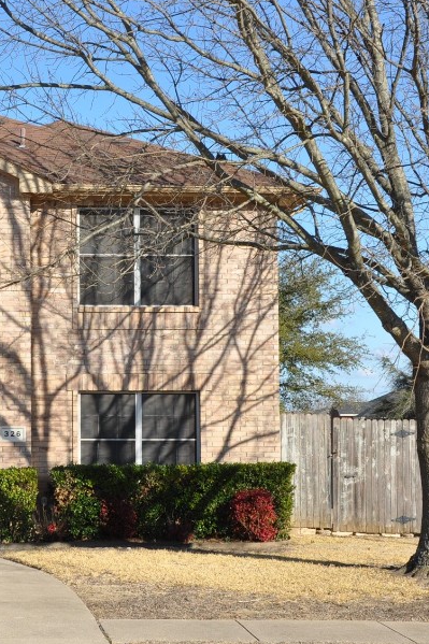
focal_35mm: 81
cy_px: 311
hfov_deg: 16.5
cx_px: 15
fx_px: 1449
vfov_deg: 25.1
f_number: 9
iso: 200
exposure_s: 1/320
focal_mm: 28
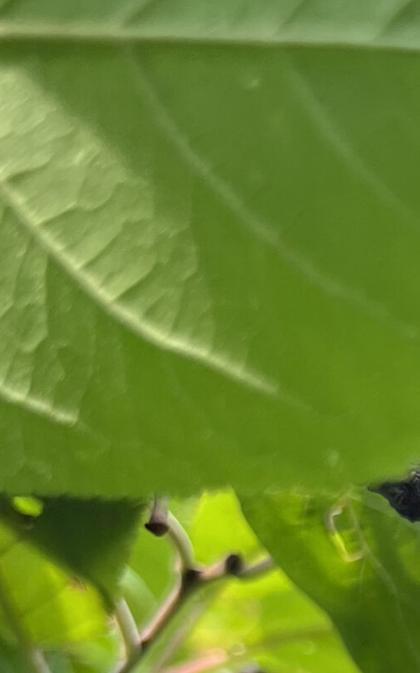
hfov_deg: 13.4
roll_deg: -0.5
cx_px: 749
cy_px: 928
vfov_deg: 20.9
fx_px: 1612
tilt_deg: +10.3
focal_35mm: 88
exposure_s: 1/793
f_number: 1.6
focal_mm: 5.1
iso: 50
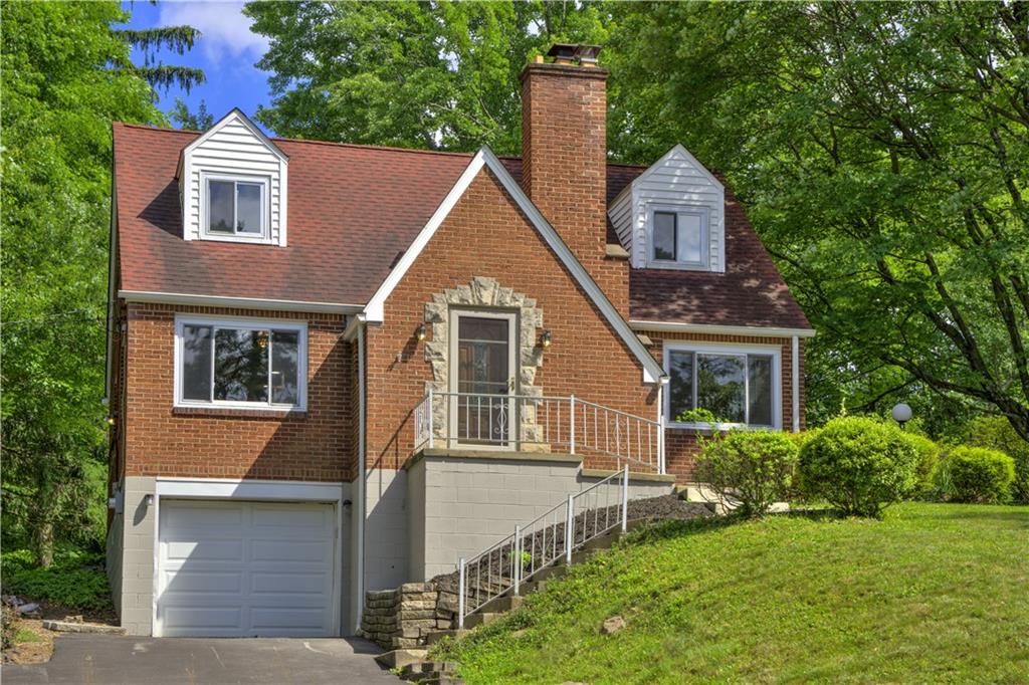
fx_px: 1857
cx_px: 514
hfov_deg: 31.0
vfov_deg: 20.9
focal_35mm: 65
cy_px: 342
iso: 100
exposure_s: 1/60
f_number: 10
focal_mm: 65
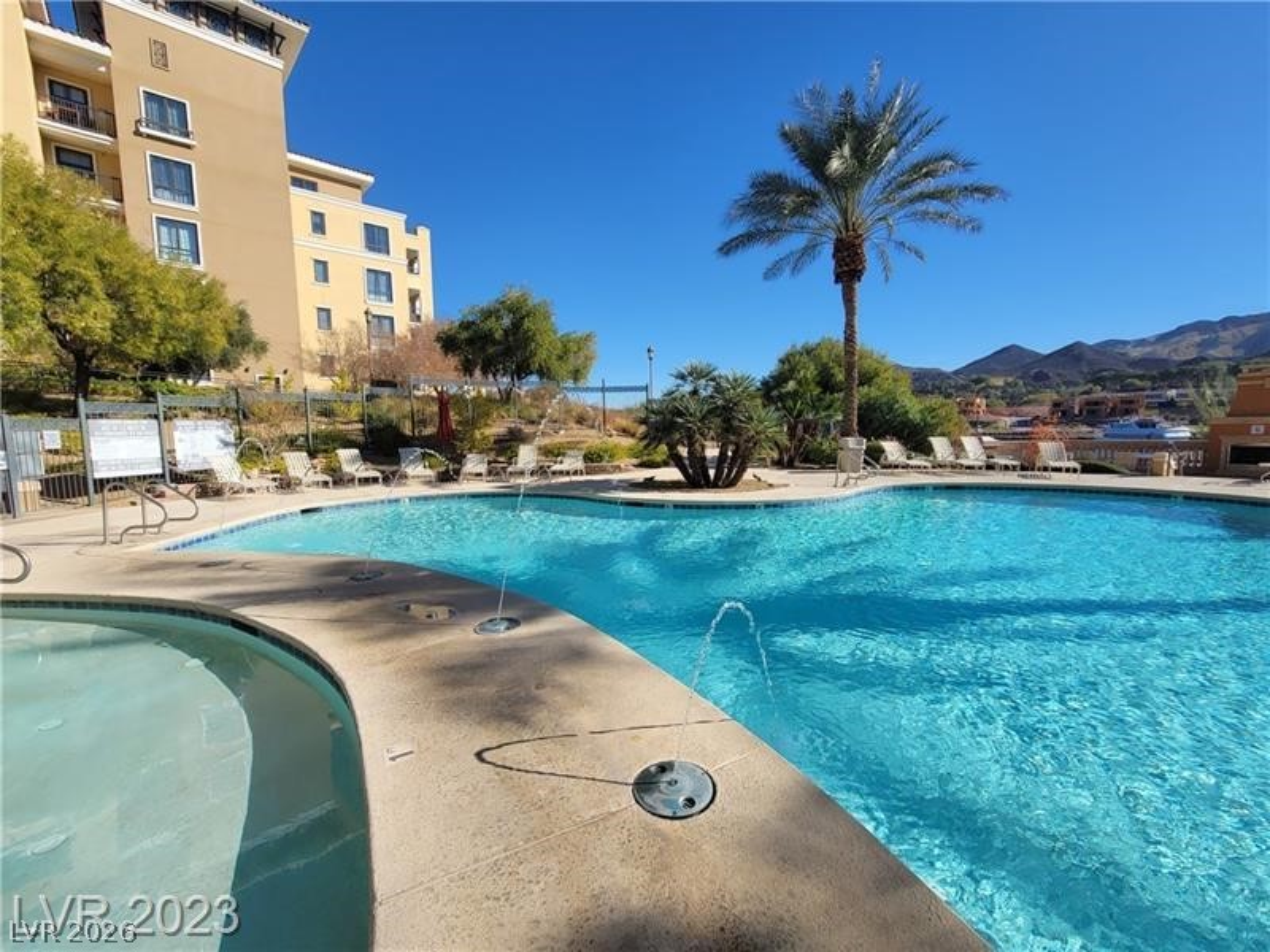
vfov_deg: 89.9
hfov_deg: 106.2
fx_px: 477
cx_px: 635
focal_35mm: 13
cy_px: 476
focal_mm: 2.2
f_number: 2.2
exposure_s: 1/2016
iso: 64
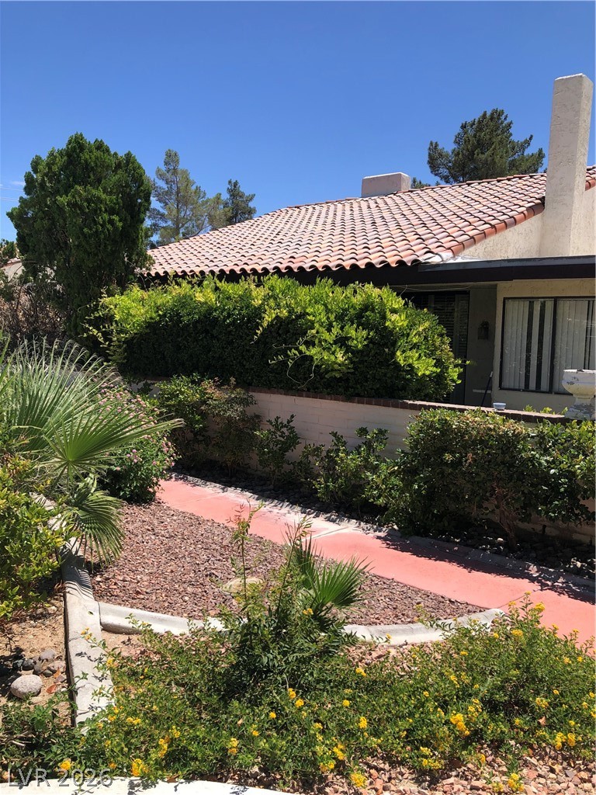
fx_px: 643
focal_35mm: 28
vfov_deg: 63.4
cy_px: 398
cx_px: 298
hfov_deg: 49.7
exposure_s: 1/1845
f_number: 1.8
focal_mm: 3.99
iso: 20
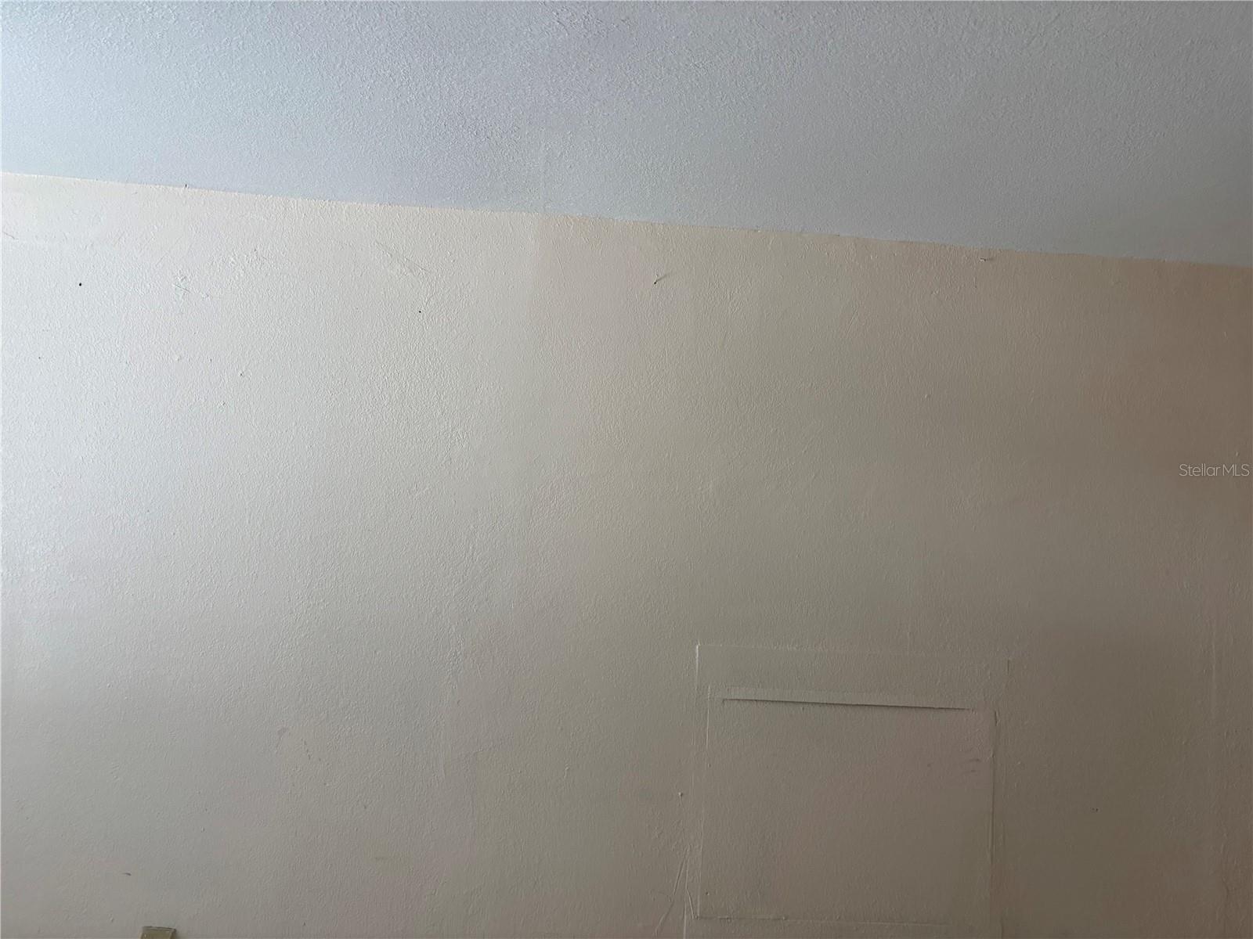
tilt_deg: +6.1
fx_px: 941
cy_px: 470
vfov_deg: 53.1
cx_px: 626
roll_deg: -5.0
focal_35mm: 26
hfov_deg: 67.3
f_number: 1.6
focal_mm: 5.96
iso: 100
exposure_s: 1/121
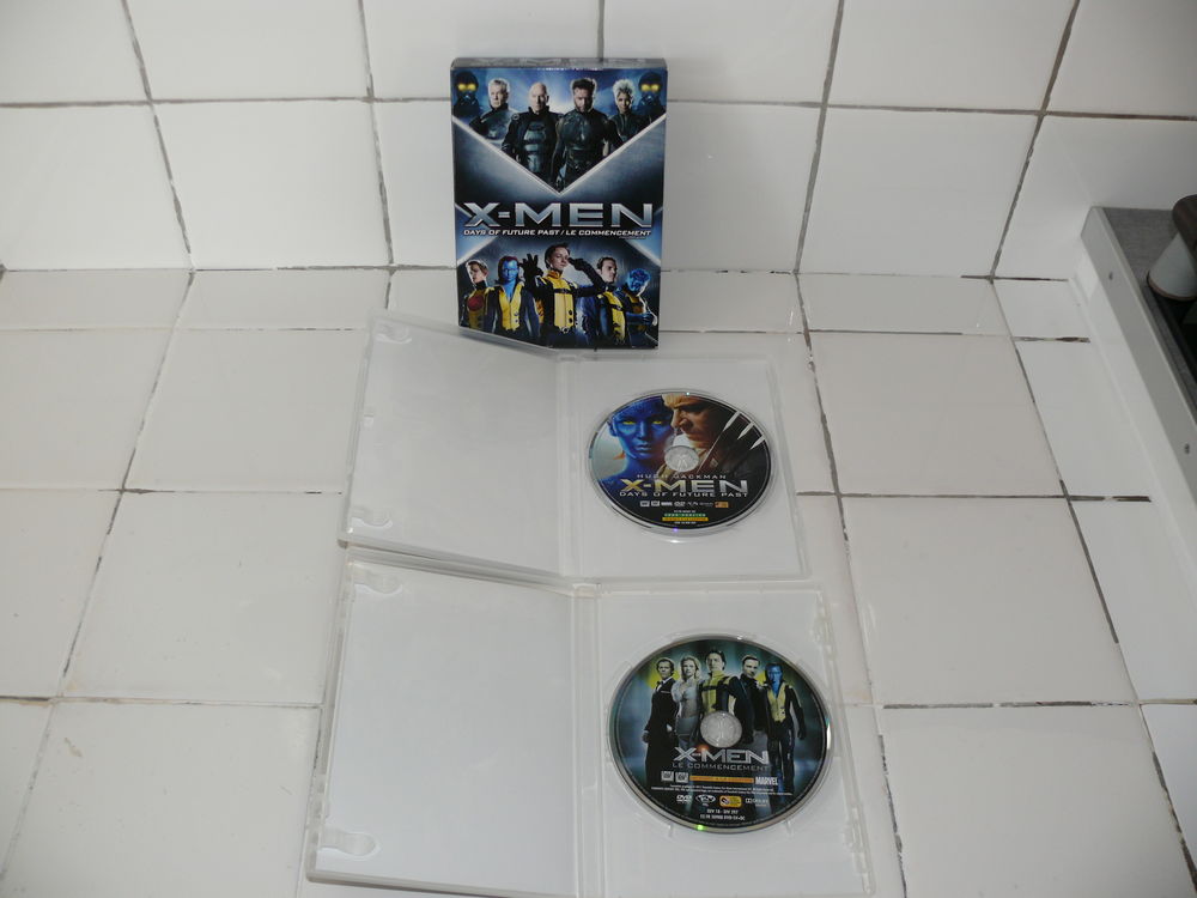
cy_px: 449
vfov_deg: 40.7
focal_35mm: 35
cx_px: 598
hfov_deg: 52.6
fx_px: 1210
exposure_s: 1/30
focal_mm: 7.4
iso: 100
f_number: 2.8
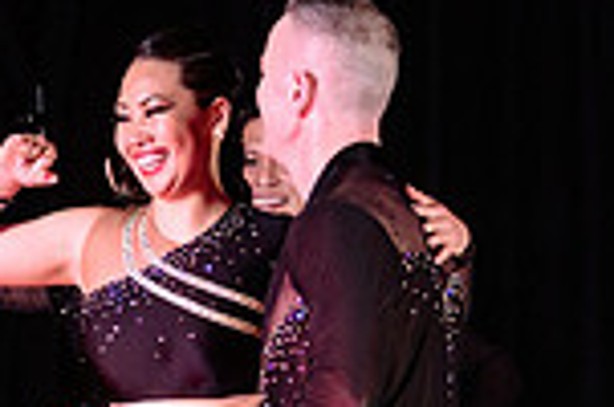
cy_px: 420
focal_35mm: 412
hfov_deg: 5.0
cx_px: 239
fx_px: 7012
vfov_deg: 3.3
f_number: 3.2
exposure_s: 1/200
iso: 400
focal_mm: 78
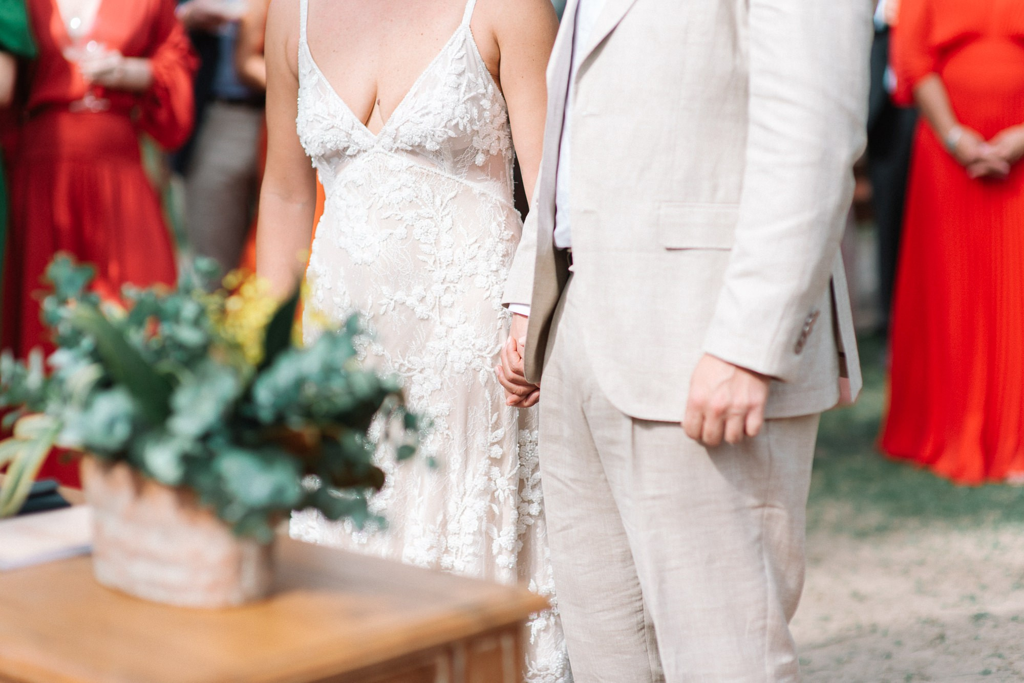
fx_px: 2419
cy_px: 342
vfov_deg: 16.1
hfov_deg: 23.9
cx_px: 512
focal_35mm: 85
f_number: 2
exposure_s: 1/2500
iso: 200
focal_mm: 85
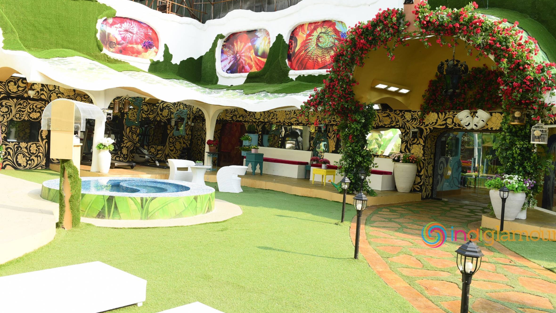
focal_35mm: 33
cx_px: 279
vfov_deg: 35.6
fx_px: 486
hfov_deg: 59.5
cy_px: 141
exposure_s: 1/250
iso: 320
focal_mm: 31
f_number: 6.3
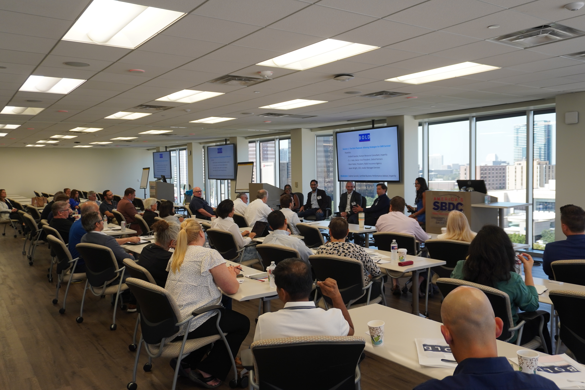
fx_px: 487
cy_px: 195
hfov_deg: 61.9
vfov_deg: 43.6
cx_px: 292
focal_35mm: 30
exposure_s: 1/60
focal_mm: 20
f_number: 4
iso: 250
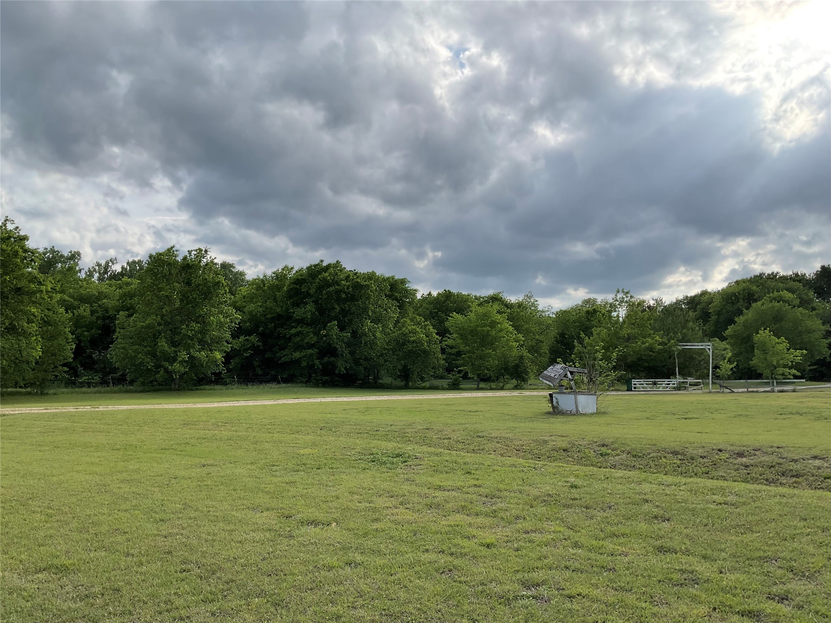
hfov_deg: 61.7
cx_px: 416
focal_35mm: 29
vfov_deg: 48.2
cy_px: 312
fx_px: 696
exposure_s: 1/1534
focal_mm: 3
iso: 16
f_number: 1.8
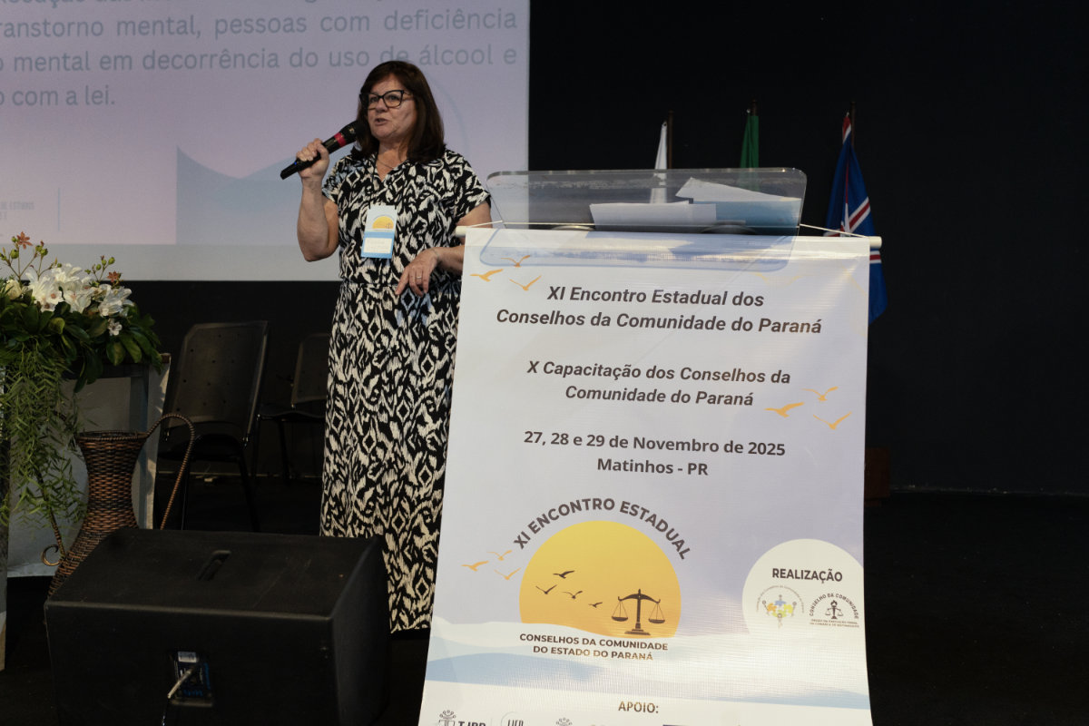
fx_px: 1059
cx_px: 544
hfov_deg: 54.4
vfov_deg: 37.9
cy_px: 363
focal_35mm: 35
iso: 3200
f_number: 4
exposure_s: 1/100
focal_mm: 35
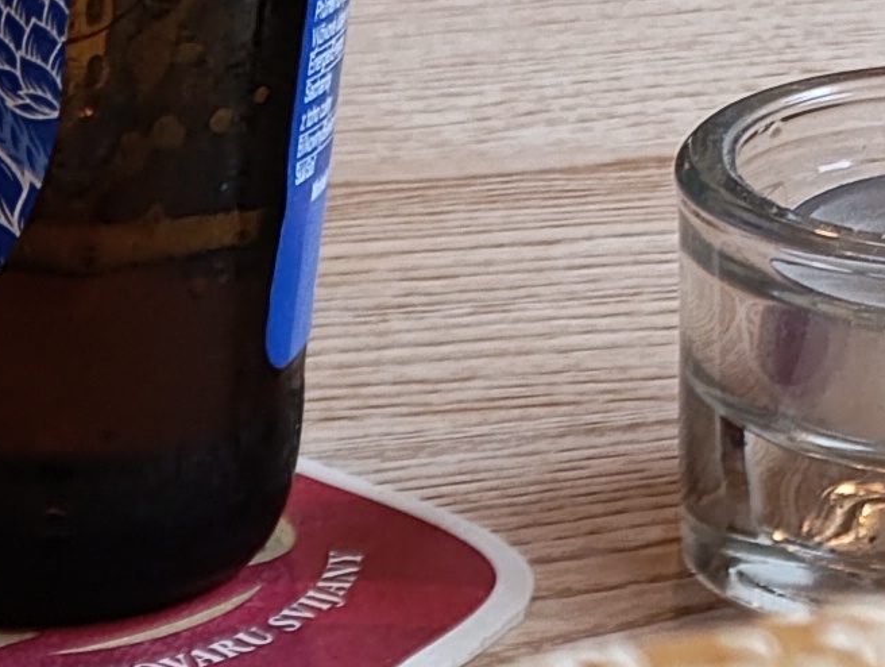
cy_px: 2028
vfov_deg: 8.6
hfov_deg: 12.6
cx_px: -699
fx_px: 3661
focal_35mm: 143
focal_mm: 6.14
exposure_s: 1/100
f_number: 1.65
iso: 250
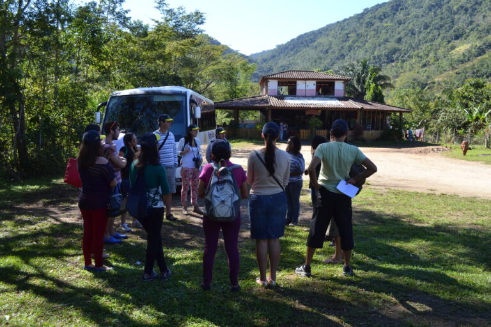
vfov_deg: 40.0
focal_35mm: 33
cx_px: 246
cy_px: 164
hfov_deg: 57.2
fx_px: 450
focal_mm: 22
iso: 110
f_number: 5.6
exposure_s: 1/125
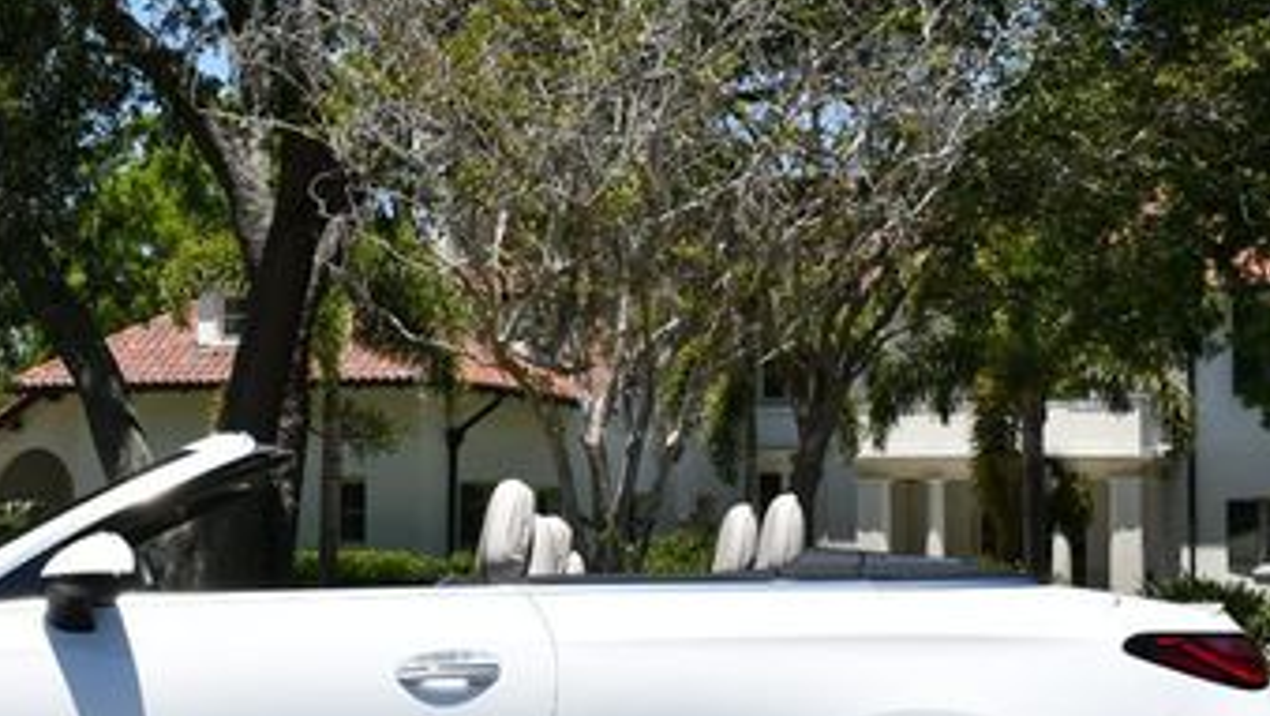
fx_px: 3200
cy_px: 390
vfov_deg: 12.8
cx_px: 258
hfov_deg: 22.2
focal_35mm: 95
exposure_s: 1/250
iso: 100
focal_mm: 24
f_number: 8
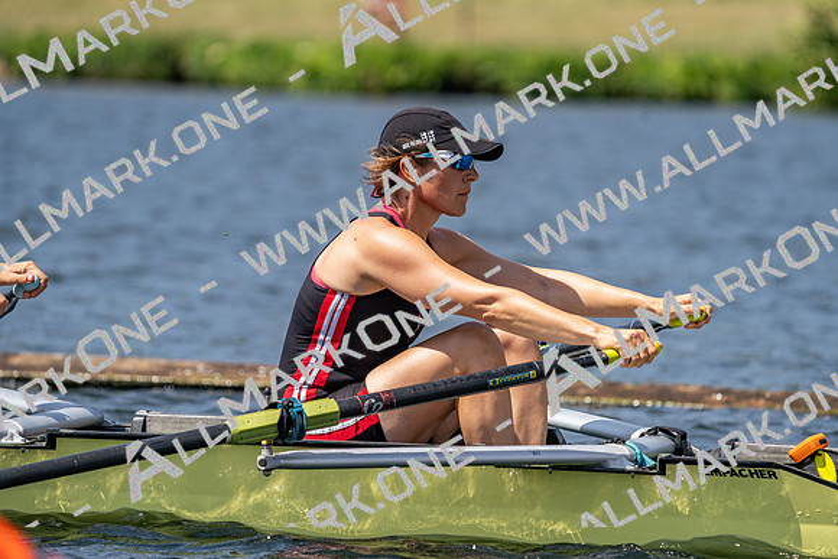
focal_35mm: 400
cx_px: 419
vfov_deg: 3.4
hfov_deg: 5.2
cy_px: 280
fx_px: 9313
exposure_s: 1/2000
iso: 250
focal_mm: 400
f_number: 6.3
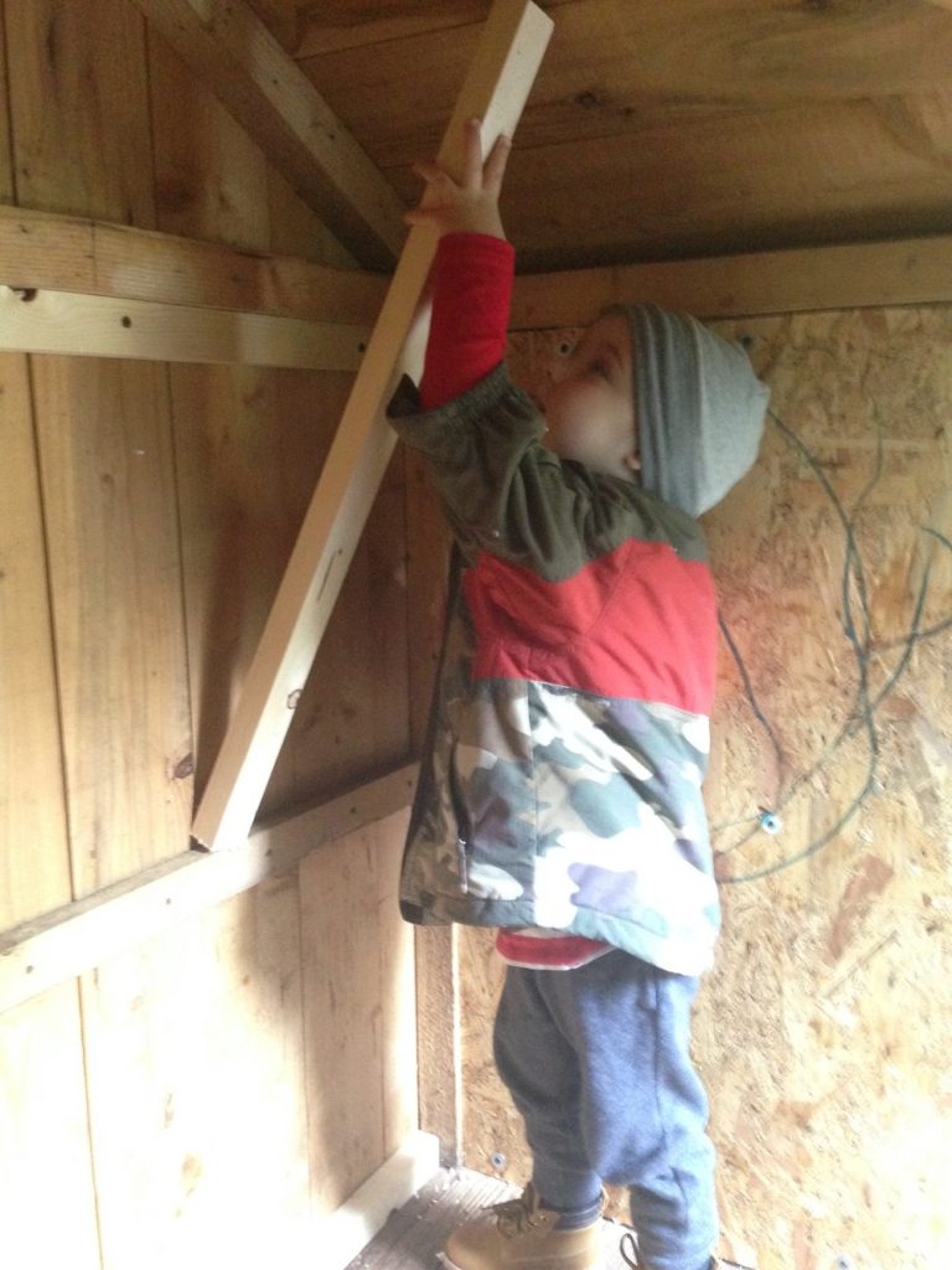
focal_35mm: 33
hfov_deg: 42.9
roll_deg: +1.1
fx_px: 1210
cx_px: 476
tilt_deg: -10.0
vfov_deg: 55.4
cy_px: 635
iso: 400
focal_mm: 4.12
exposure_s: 1/15
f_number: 2.4
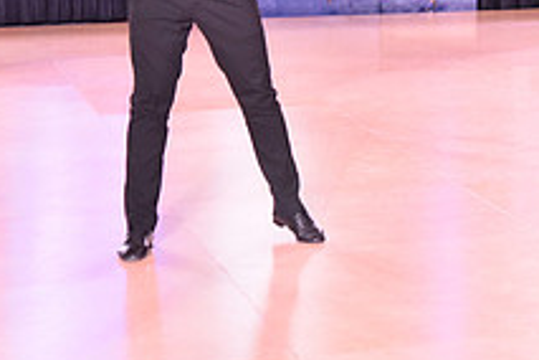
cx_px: 516
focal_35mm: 136
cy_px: -108
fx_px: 2036
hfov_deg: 14.9
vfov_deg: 9.9
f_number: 4.5
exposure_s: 1/250
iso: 2500
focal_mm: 50
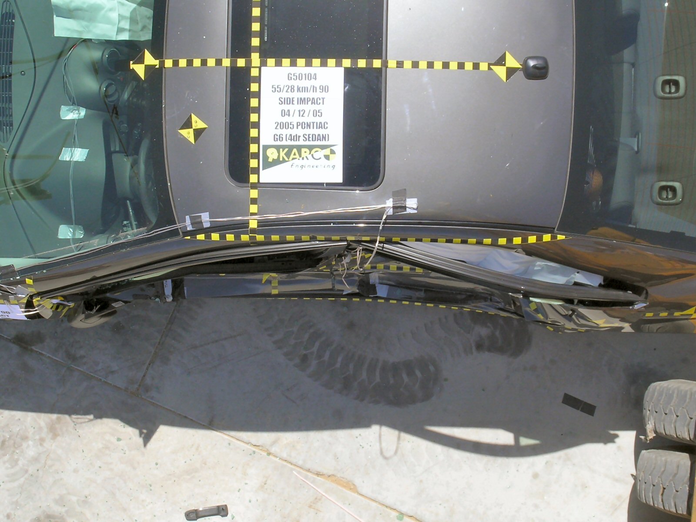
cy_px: 261
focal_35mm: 65
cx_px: 348
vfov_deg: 22.6
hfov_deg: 29.8
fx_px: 1307
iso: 50
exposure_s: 1/173
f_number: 7.6
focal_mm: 13.5
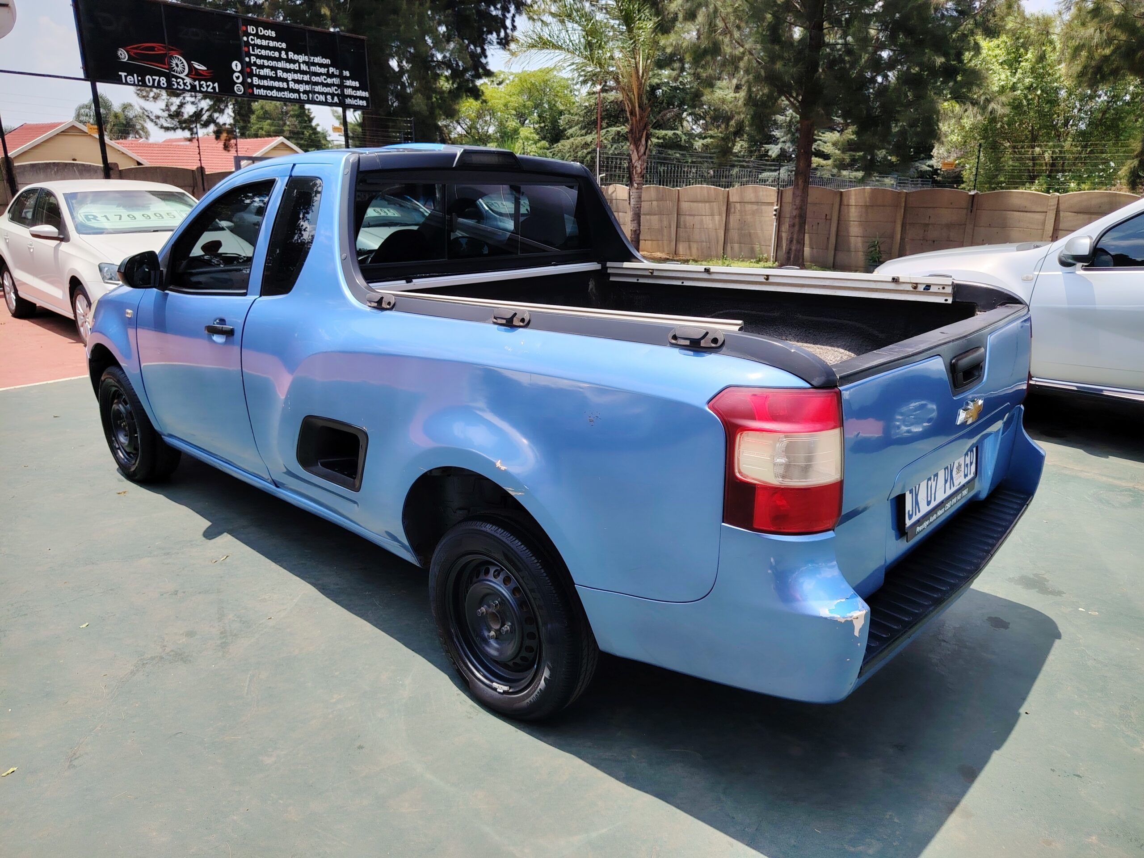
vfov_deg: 56.8
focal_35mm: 24
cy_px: 429
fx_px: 793
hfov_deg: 71.6
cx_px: 572
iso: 100
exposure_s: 1/799
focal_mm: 5.25
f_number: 1.75
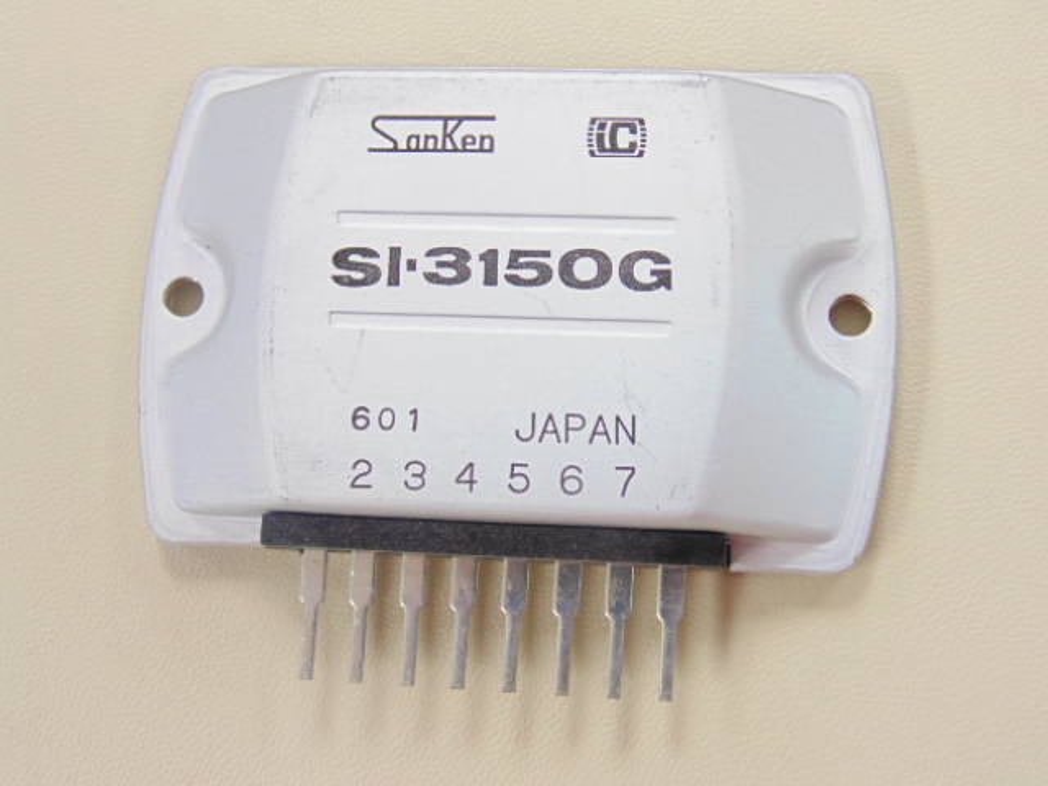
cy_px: 393
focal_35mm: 53
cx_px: 524
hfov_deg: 36.2
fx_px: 1605
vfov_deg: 27.5
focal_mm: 9.5
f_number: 3.9
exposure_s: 1/30
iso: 400
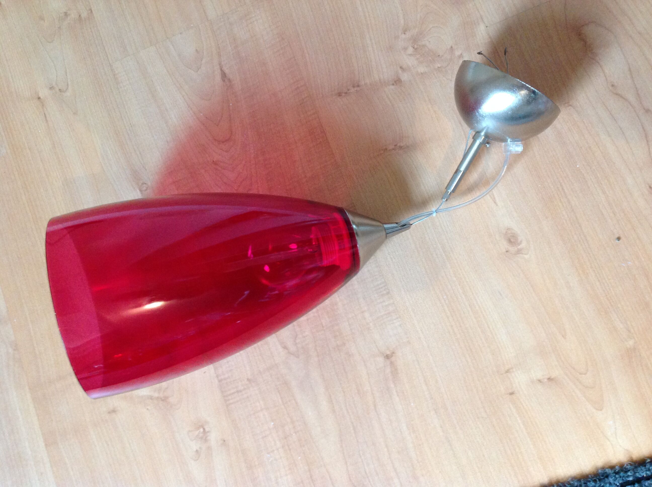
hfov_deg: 52.7
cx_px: 326
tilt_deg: -79.2
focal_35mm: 35
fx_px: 658
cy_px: 244
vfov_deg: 40.6
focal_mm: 4.28
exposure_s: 1/15
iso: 250
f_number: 2.4
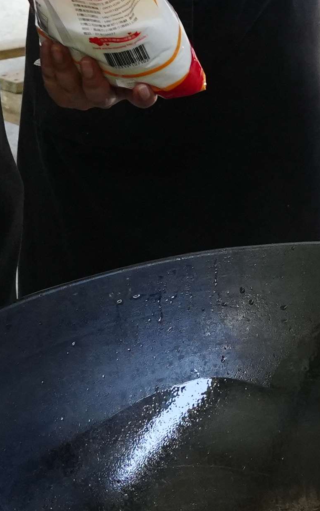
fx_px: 1618
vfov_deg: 16.4
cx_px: 531
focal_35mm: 116
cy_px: -252
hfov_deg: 10.7
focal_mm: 20
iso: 2000
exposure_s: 1/200
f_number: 5.6
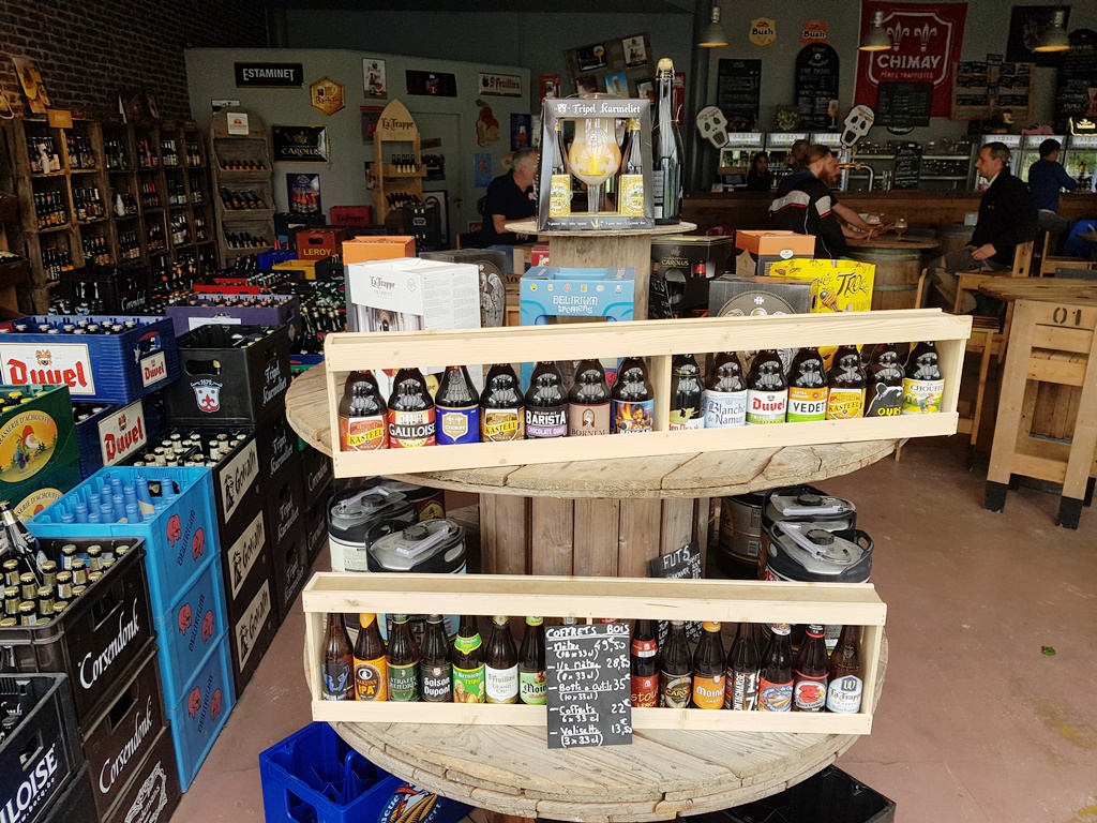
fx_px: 824
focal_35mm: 26
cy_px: 412
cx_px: 548
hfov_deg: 67.3
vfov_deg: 53.1
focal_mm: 4.2
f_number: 1.7
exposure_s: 1/161
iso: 40
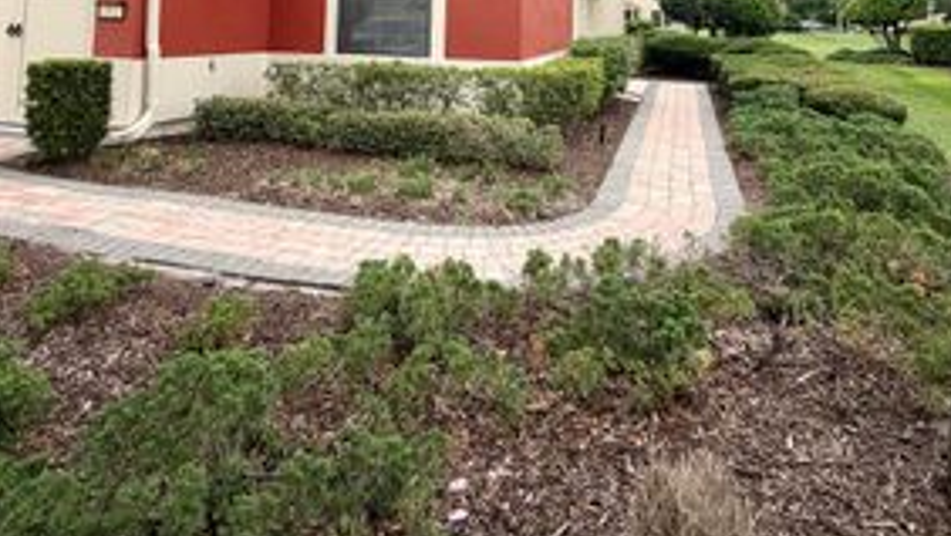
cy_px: -56
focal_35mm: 27
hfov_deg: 69.8
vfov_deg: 36.3
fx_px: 681
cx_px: 462
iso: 40
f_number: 2.2
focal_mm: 2.22
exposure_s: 1/770
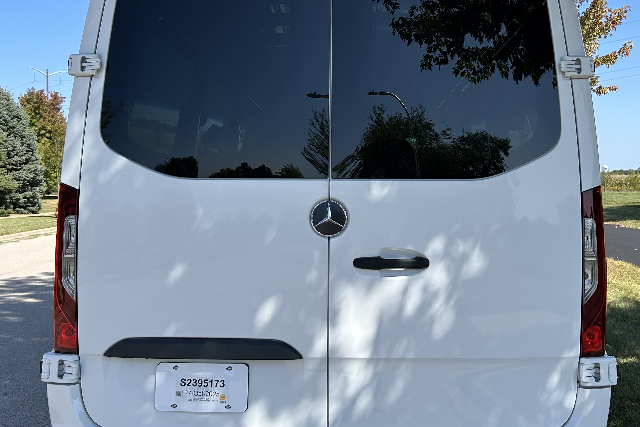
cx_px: 356
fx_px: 729
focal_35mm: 41
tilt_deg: +1.4
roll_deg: +1.5
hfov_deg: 47.3
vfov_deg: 32.5
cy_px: 156
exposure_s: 1/2762
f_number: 1.5
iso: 50
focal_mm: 5.7
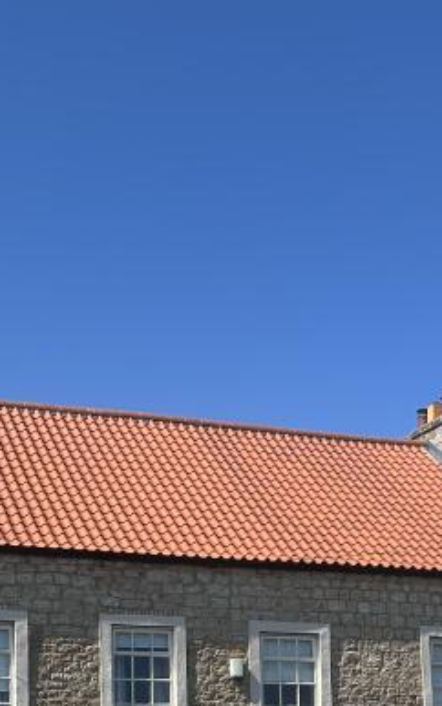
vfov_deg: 27.0
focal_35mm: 73
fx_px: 1406
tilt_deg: +8.6
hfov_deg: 17.8
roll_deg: +1.5
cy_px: 664
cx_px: 183
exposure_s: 1/3831
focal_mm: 5.7
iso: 50
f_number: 1.5
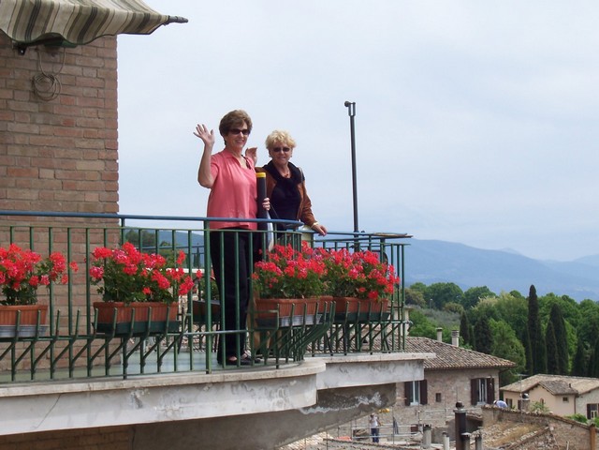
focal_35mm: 102
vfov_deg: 14.5
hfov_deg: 19.3
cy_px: 225
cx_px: 300
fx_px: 1765
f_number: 9.5
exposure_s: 1/180
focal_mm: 16.8
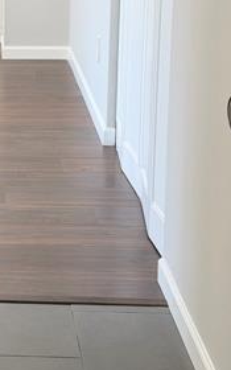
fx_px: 937
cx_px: -53
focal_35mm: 93
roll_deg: +0.5
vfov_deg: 22.0
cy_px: 61
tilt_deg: -11.2
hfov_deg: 13.6
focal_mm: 6.93
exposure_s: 1/120
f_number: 1.8
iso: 160
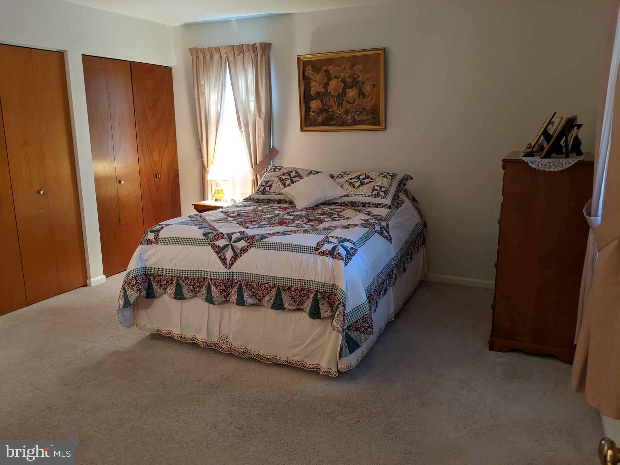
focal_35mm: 27
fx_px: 484
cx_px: 310
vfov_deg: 51.4
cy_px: 232
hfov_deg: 65.3
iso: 210
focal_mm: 4.44
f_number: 1.8
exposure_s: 1/24
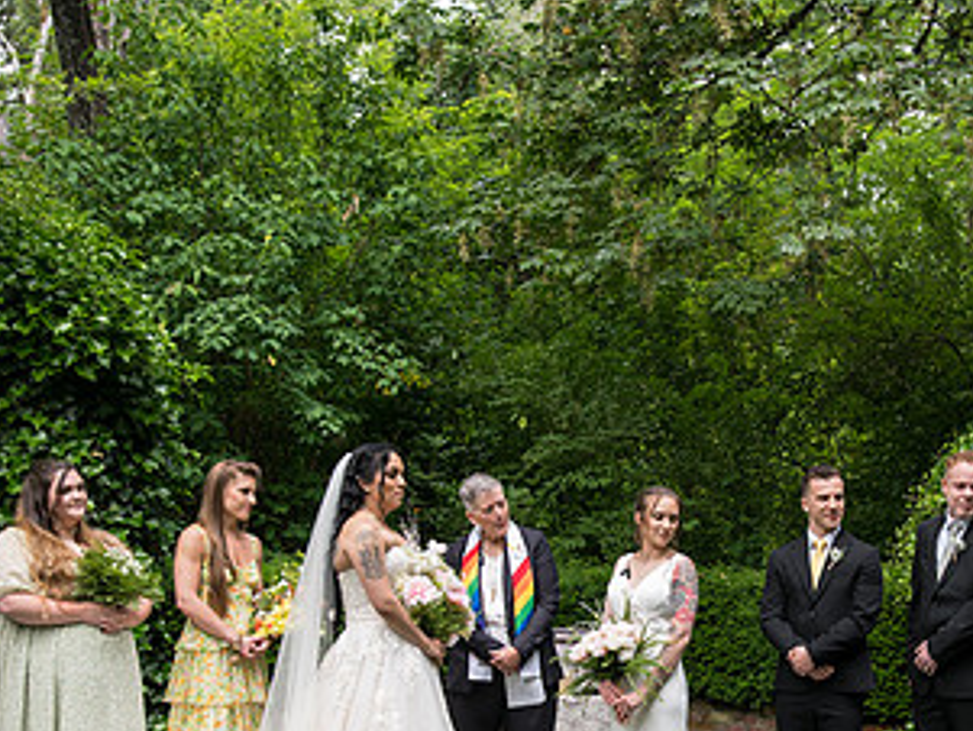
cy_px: 587
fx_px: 1772
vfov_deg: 23.0
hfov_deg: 30.3
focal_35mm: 63
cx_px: 705
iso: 500
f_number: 4
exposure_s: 1/400
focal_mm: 34
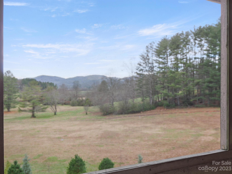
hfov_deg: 51.3
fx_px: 241
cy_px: 87
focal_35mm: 36
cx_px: 116
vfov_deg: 39.7
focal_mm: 18
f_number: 5
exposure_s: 1/15
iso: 100
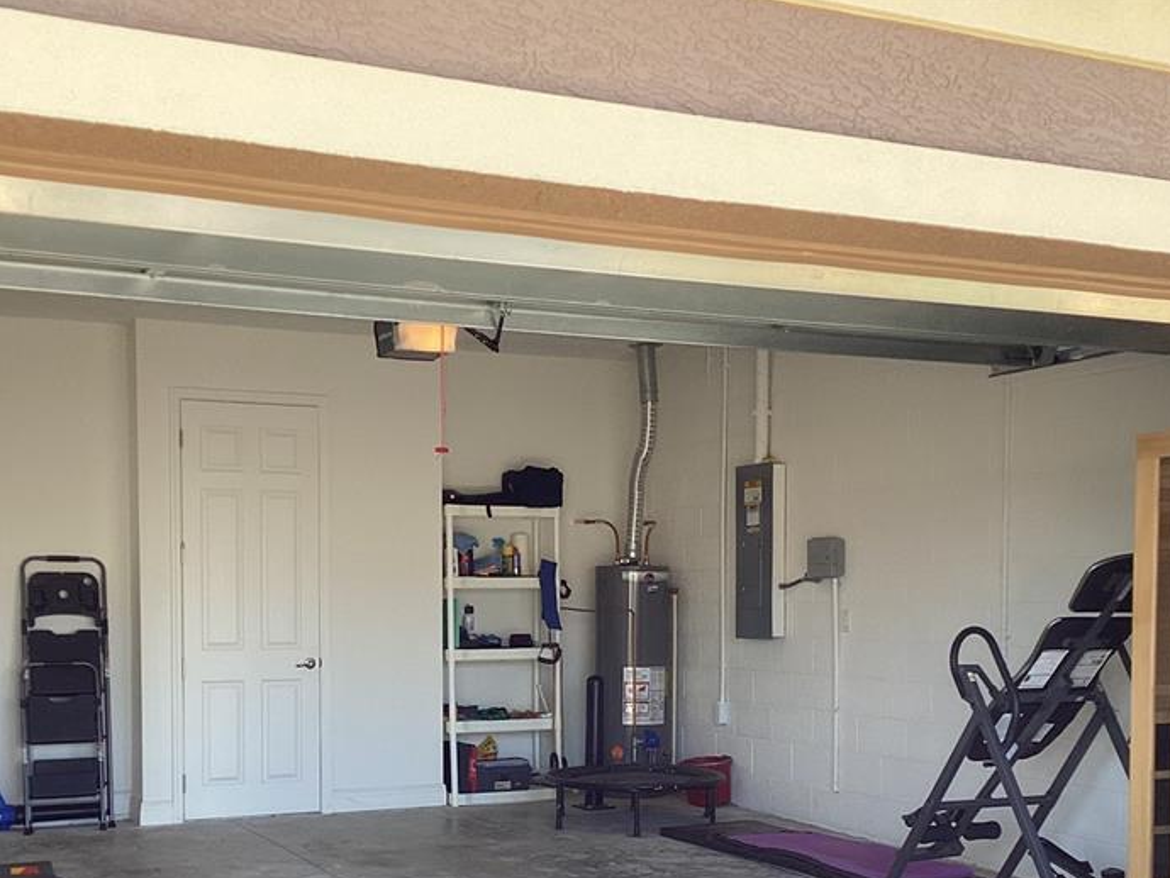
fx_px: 1555
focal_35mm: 46
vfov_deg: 31.1
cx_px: 514
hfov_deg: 41.2
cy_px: 644
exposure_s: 1/120
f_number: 2.4
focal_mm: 3.3
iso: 32
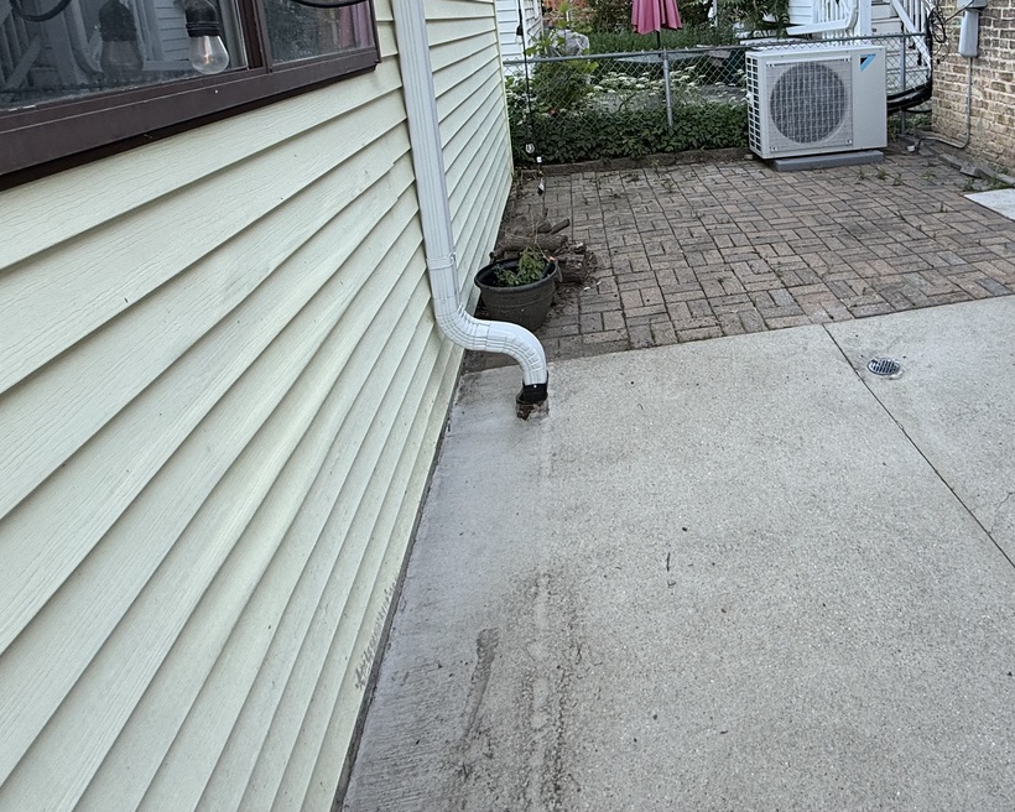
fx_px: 721
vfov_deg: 54.2
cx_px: 720
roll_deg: +2.4
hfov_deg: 67.2
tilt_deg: -10.8
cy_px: 146
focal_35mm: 24
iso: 64
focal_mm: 2.22
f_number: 2.2
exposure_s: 1/140
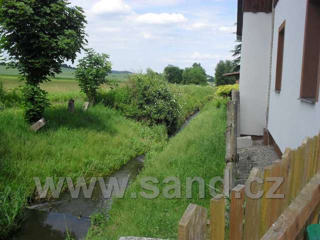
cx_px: 160
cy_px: 120
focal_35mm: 35
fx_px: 324
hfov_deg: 52.6
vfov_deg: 40.7
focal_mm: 6.3
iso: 100
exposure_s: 1/180
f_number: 8.4
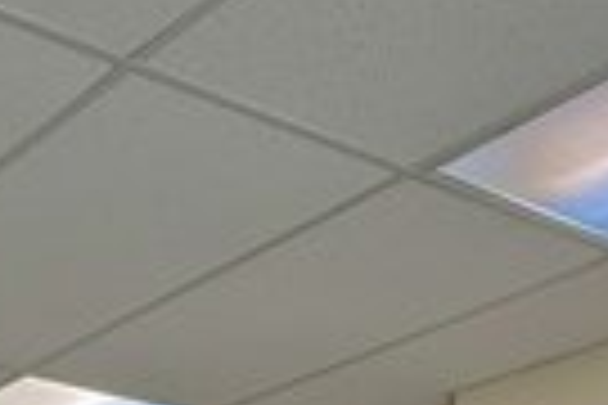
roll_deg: -1.1
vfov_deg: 12.7
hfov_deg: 23.5
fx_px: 1402
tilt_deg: -5.1
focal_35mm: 83
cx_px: 5
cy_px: 981
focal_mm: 2.22
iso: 160
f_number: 2.2
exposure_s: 1/120
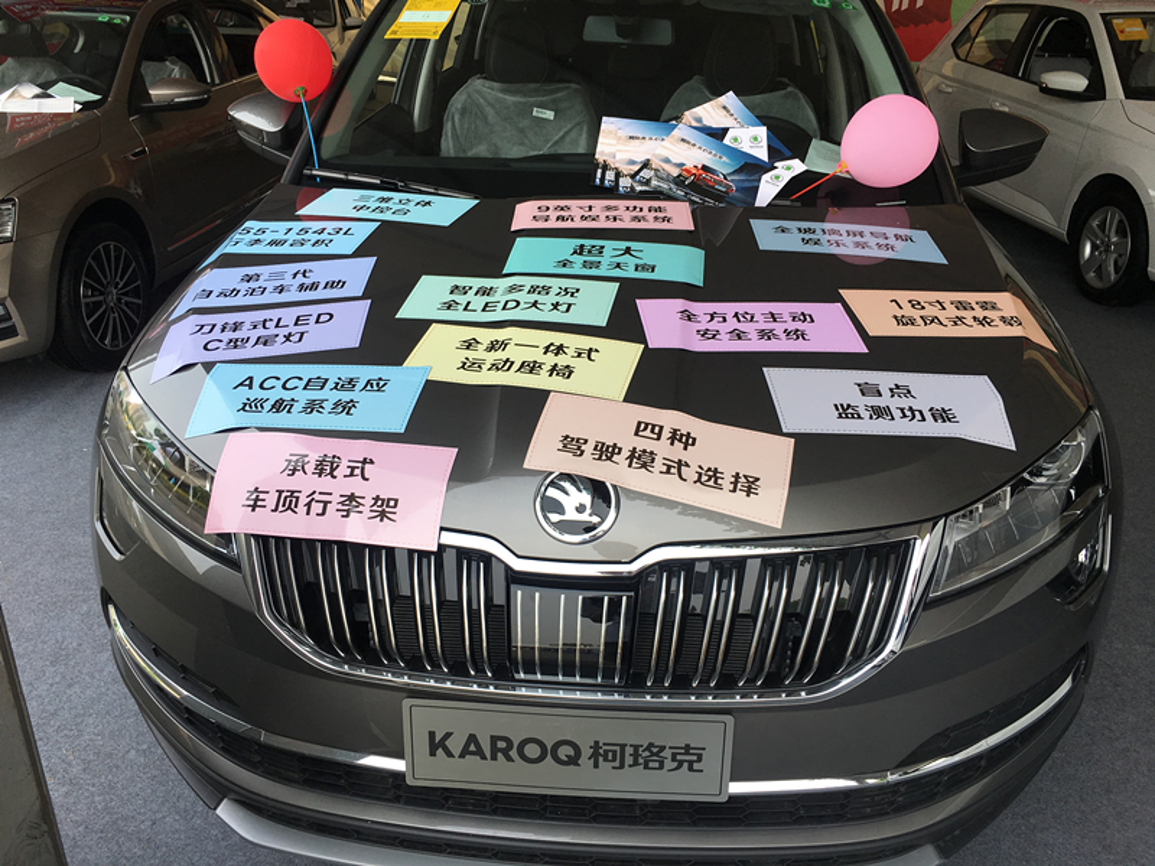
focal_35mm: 29
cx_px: 578
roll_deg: -1.8
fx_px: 968
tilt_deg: -25.1
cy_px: 433
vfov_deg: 48.2
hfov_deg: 61.7
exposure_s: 1/354
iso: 25
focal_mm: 4.15
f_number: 2.2
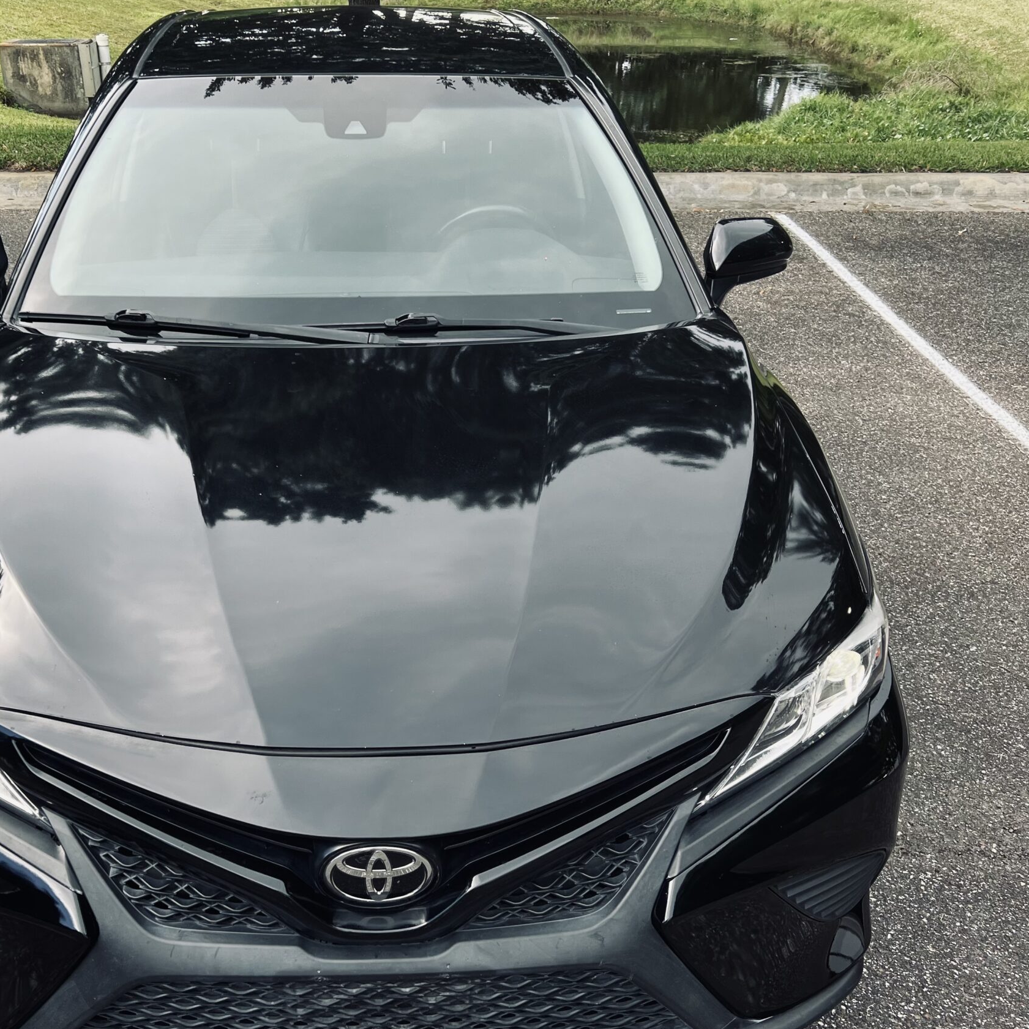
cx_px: 371
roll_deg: +1.1
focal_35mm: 35
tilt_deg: -29.9
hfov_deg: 46.7
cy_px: 556
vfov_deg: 47.2
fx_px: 1177
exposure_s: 1/165
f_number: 1.5
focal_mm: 5.7
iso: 50
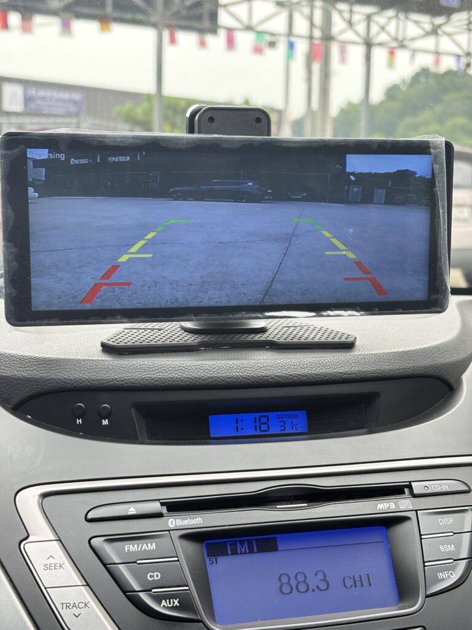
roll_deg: -1.9
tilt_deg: -7.7
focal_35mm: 52
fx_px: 945
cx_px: 236
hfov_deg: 28.0
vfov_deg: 36.8
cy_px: 315
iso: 50
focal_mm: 5.96
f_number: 1.6
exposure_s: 1/277
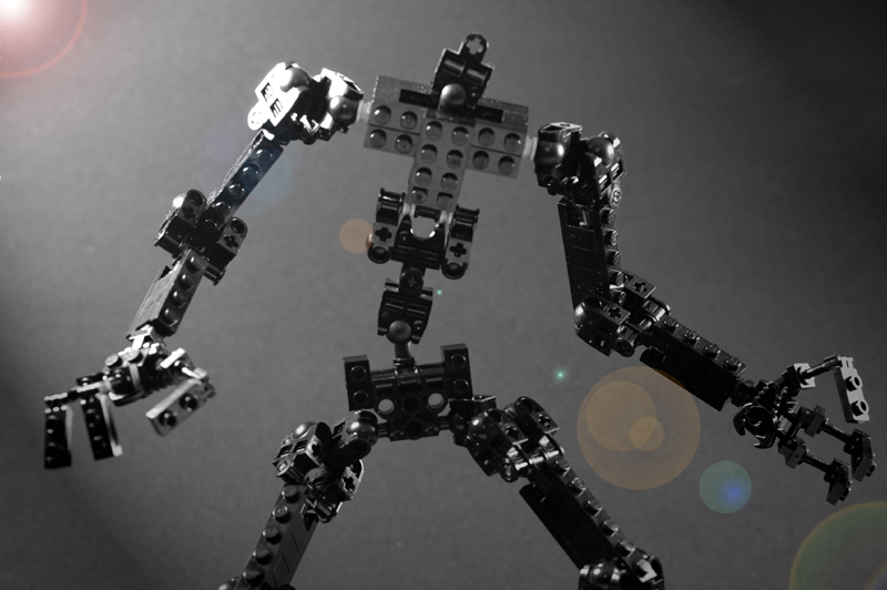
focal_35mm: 75
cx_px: 444
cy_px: 295
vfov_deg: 18.2
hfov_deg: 27.0
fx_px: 1846
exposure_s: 1/50
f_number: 5.6
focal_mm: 50
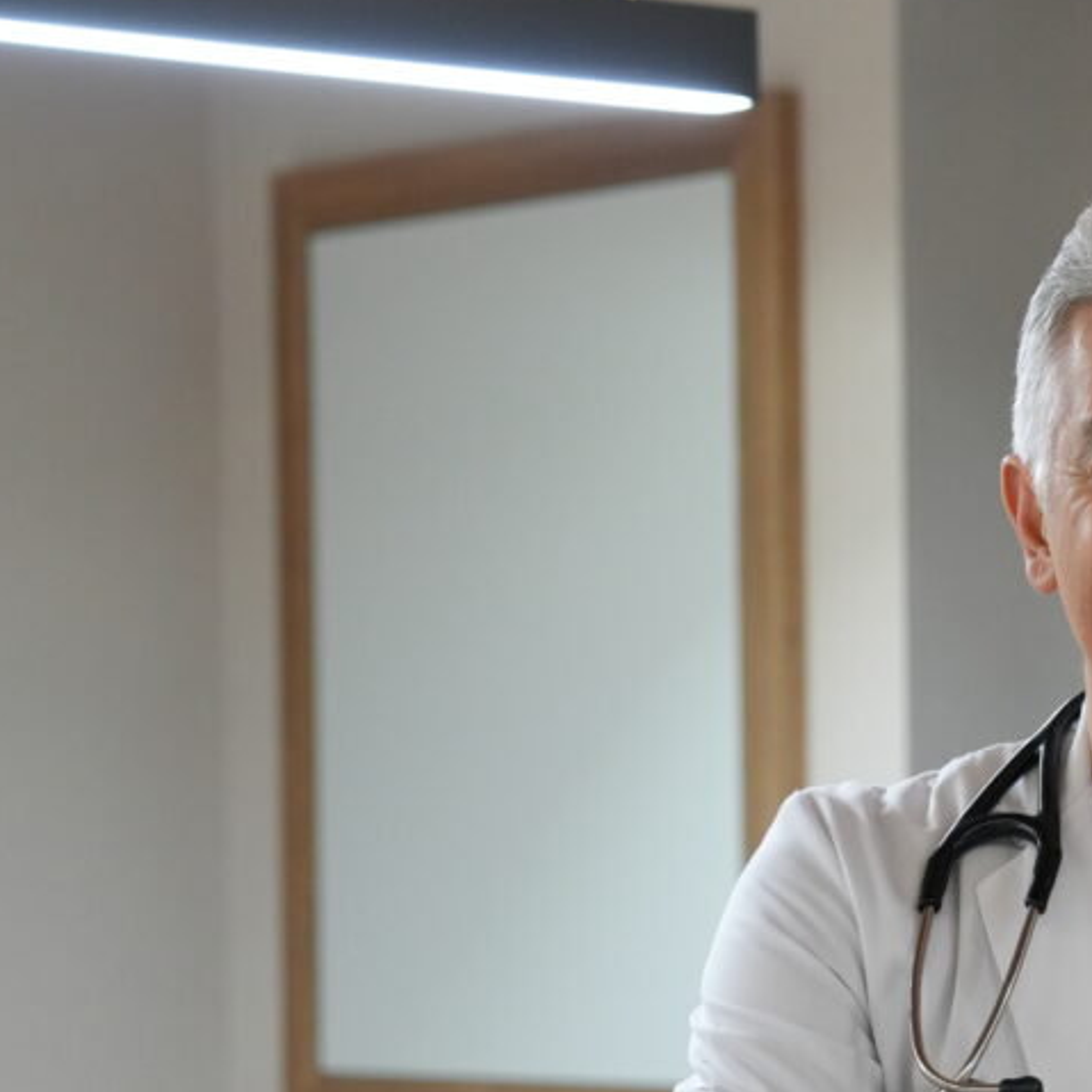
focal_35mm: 159
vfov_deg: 11.0
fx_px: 5675
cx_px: 1142
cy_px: 883
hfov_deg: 10.9
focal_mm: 70
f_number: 4
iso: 2500
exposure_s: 1/200
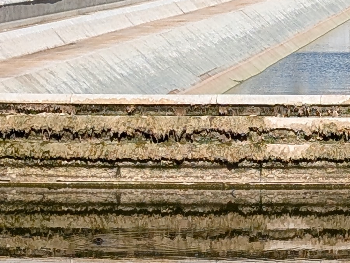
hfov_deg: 8.8
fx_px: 2247
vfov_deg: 6.7
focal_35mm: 222
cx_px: 451
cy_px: 9
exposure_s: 1/1631
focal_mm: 6.9
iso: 19
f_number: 1.68
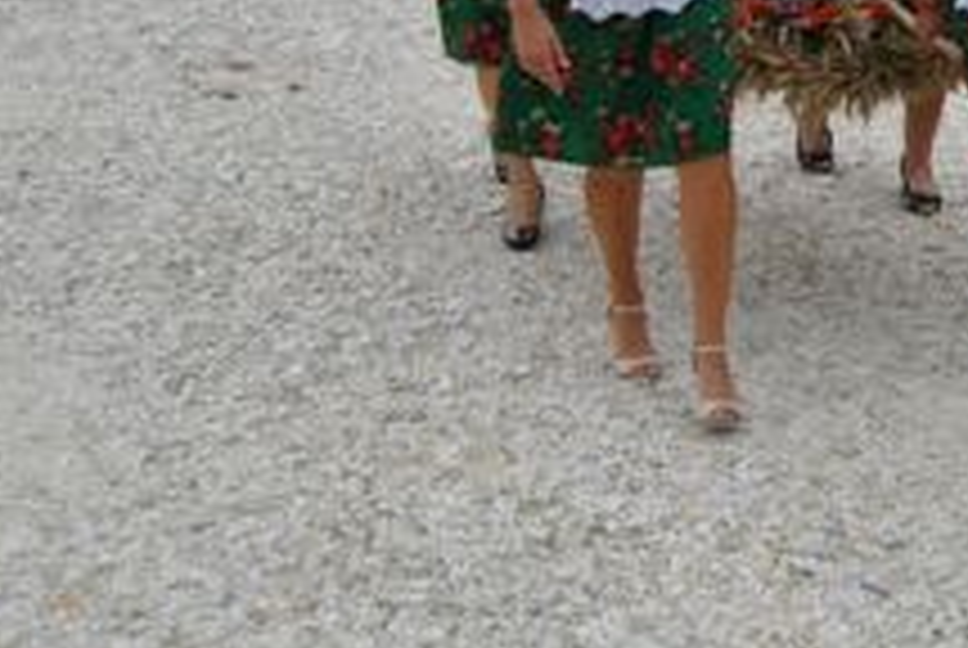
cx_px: 1013
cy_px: -90
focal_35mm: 108
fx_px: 2912
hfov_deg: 18.3
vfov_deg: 12.5
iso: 180
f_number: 5.6
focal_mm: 31
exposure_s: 1/125
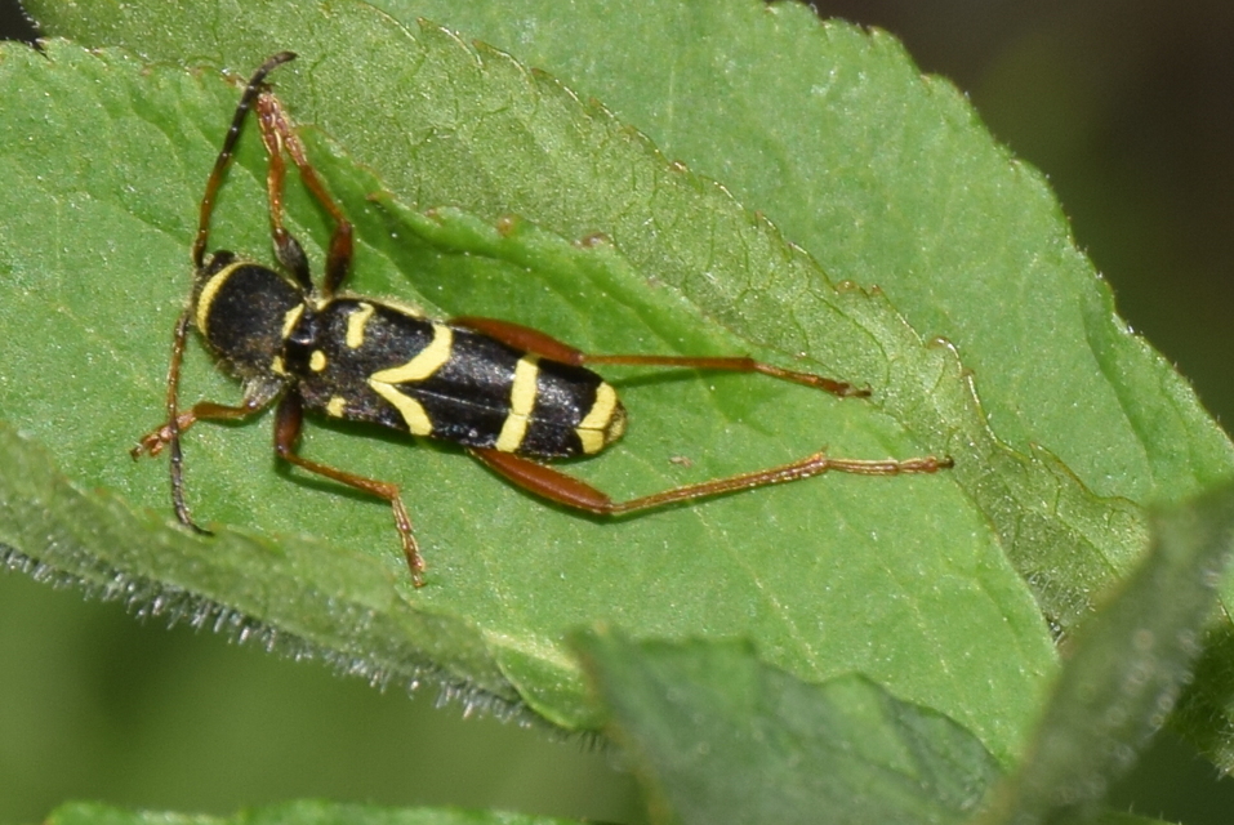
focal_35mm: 210
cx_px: 617
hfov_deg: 9.8
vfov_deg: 6.6
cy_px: 412
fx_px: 7205
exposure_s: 1/160
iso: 100
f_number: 13
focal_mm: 140
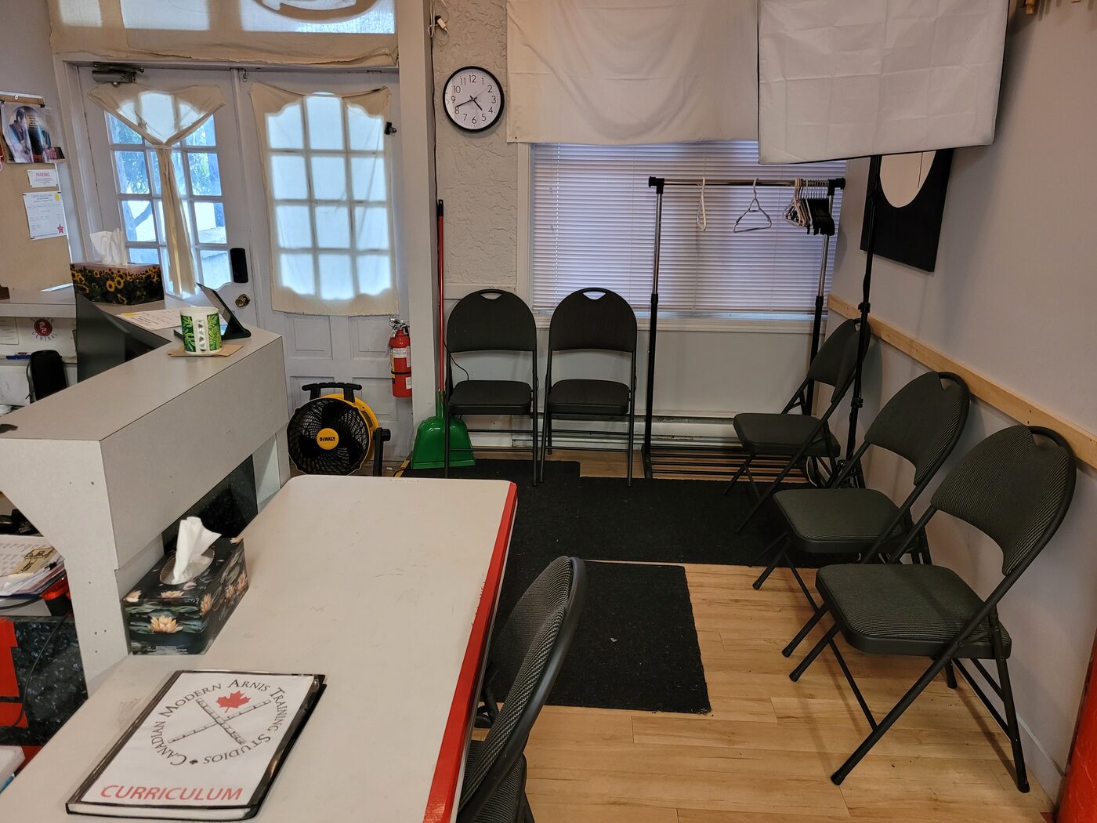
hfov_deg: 67.3
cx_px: 548
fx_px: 824
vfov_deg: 53.1
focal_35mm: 26
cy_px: 412
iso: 250
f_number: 1.8
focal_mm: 5.4
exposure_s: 1/40
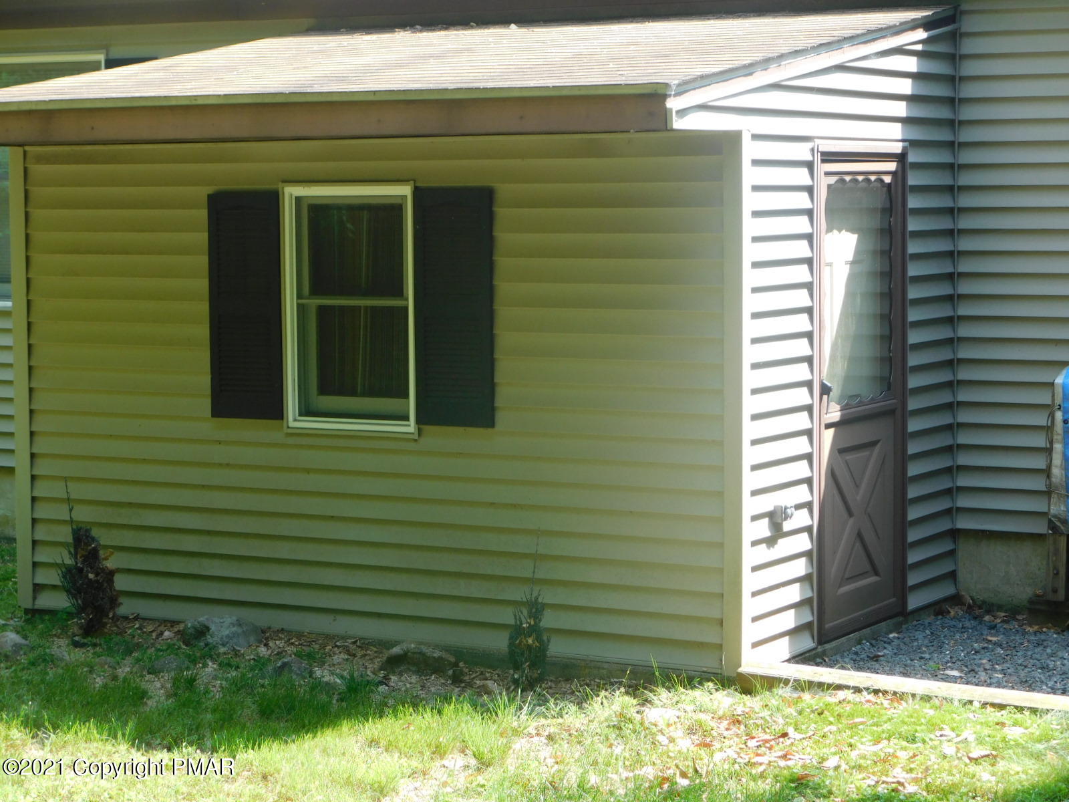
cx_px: 534
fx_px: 2471
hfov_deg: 24.4
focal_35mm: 80
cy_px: 401
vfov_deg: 18.4
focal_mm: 14.2
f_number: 4.4
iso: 125
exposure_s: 1/80
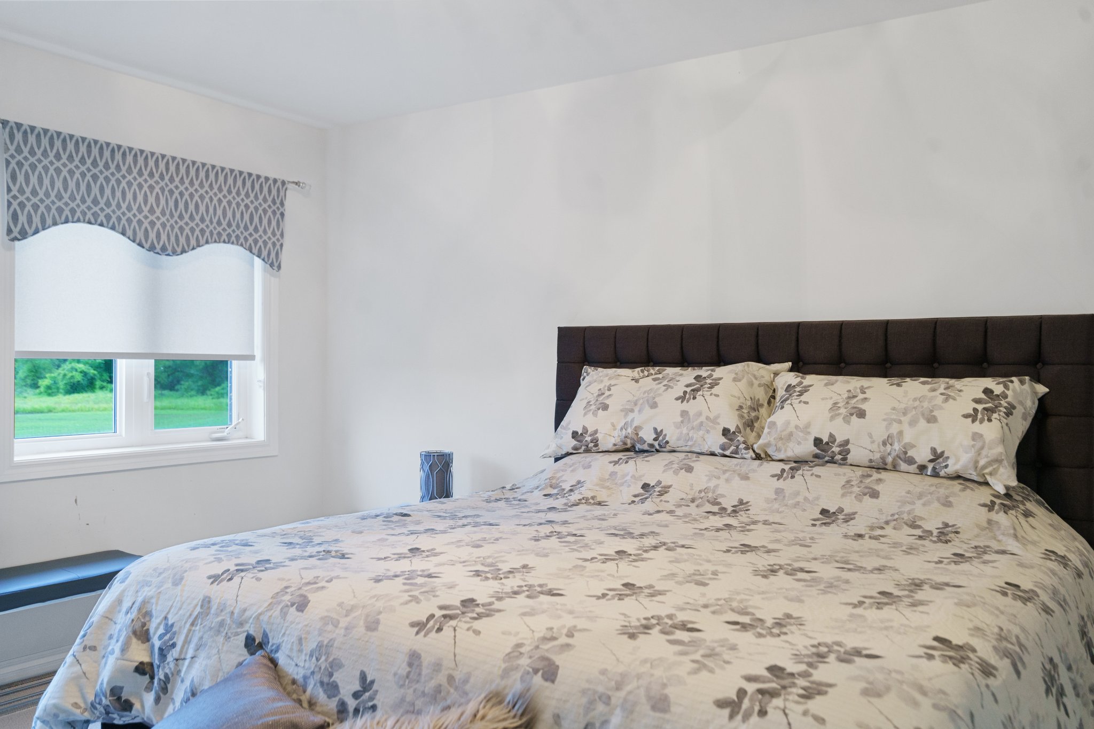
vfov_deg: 43.6
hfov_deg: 61.9
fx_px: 912
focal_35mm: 30
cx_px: 547
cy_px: 364
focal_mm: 30
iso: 5000
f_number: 5.6
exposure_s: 1/30
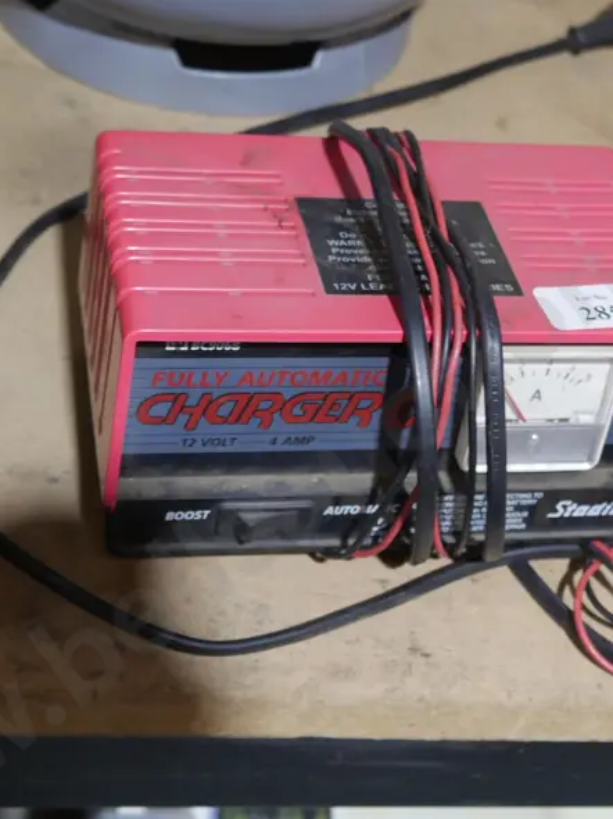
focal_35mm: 66
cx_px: 366
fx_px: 1559
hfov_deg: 22.2
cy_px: 453
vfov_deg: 29.4
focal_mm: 19
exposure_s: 1/60
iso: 800
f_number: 4.1
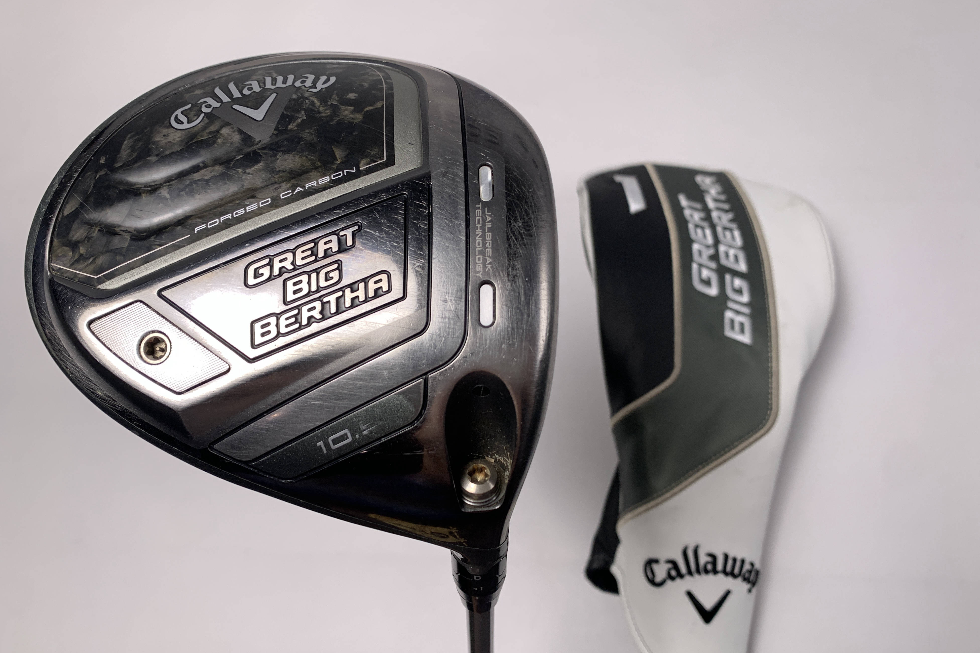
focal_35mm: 28
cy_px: 335
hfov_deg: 65.5
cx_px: 495
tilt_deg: -73.1
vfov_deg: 46.4
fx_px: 762
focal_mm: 4.25
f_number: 1.8
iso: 25
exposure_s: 1/429
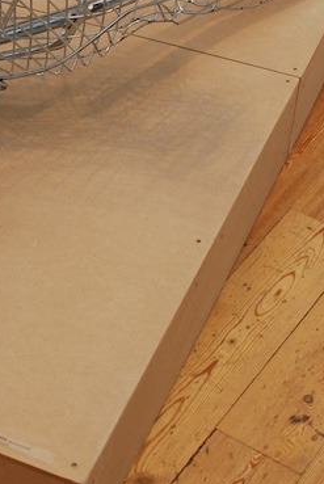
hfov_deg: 14.0
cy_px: 129
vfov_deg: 21.1
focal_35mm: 96
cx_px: -36
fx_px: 1292
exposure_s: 1/100
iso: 200
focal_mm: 20
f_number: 5
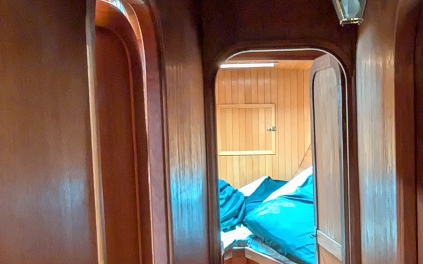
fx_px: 553
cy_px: 164
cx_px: 272
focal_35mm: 48
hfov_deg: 41.5
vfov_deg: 26.8
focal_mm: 2.02
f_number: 1.7
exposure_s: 1/25
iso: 274
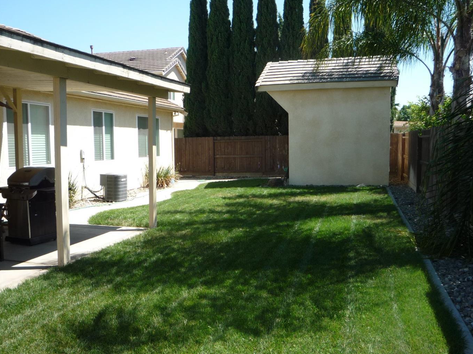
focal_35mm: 33
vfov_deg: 42.9
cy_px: 187
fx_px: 451
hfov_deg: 55.4
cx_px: 239
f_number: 4
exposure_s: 1/320
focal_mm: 5.2
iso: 100
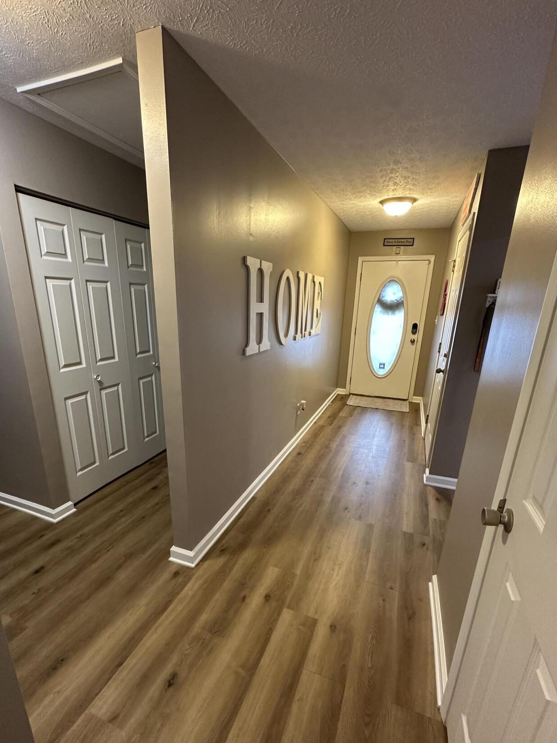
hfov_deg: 74.6
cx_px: 258
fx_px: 365
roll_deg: -1.5
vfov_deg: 90.5
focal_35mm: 17
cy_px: 420
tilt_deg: -18.3
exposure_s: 1/60
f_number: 2.2
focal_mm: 2.22
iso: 320
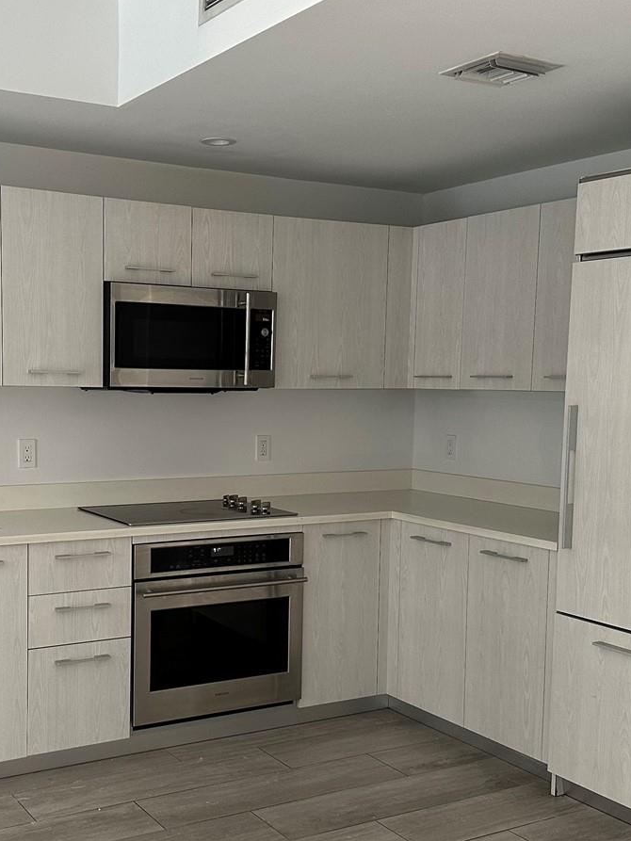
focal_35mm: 43
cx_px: 221
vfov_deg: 43.7
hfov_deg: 33.4
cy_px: 480
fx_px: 1045
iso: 200
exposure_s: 1/60
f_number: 1.78
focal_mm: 6.86
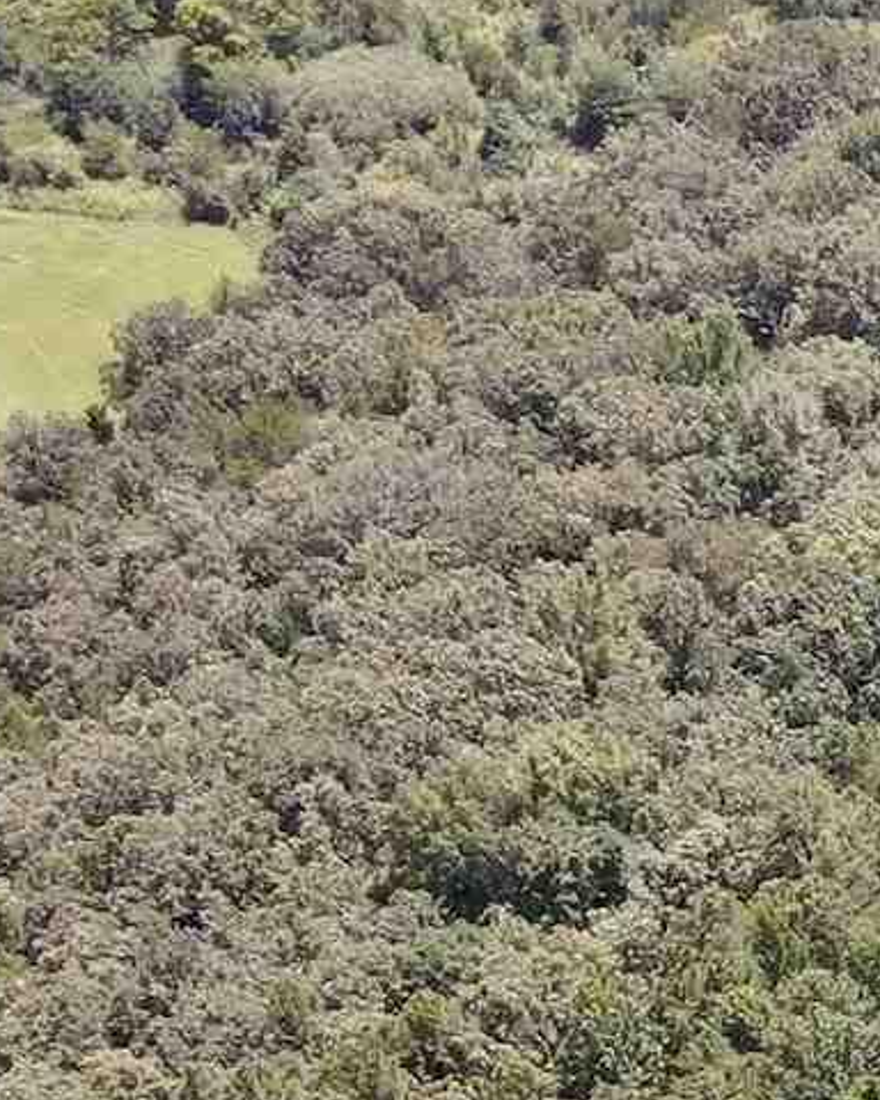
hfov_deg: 10.5
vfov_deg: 14.8
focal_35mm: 125
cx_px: 2170
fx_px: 4069
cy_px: 1382
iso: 380
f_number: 2.8
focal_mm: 4.5
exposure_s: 1/12.5
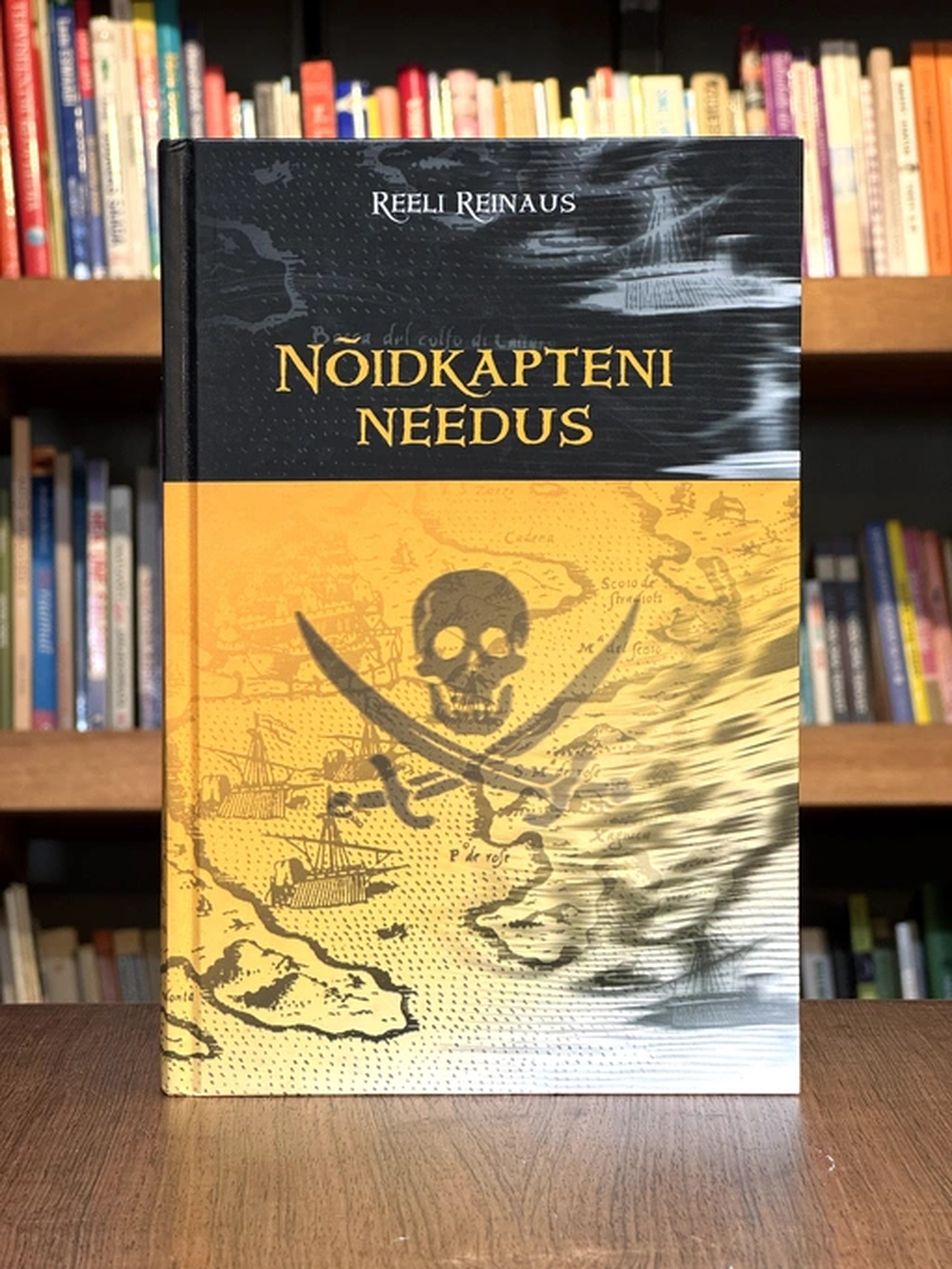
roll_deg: -0.2
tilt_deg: -0.1
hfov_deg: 19.1
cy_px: 634
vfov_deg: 25.3
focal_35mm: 77
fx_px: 2823
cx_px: 476
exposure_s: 1/99
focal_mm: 9
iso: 125
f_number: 2.8
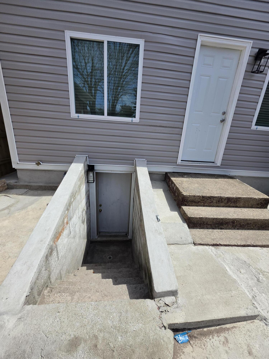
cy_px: 180
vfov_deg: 106.2
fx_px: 135
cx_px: 134
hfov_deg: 89.9
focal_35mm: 13
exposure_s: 1/2289
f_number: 1.9
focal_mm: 2.2
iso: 32
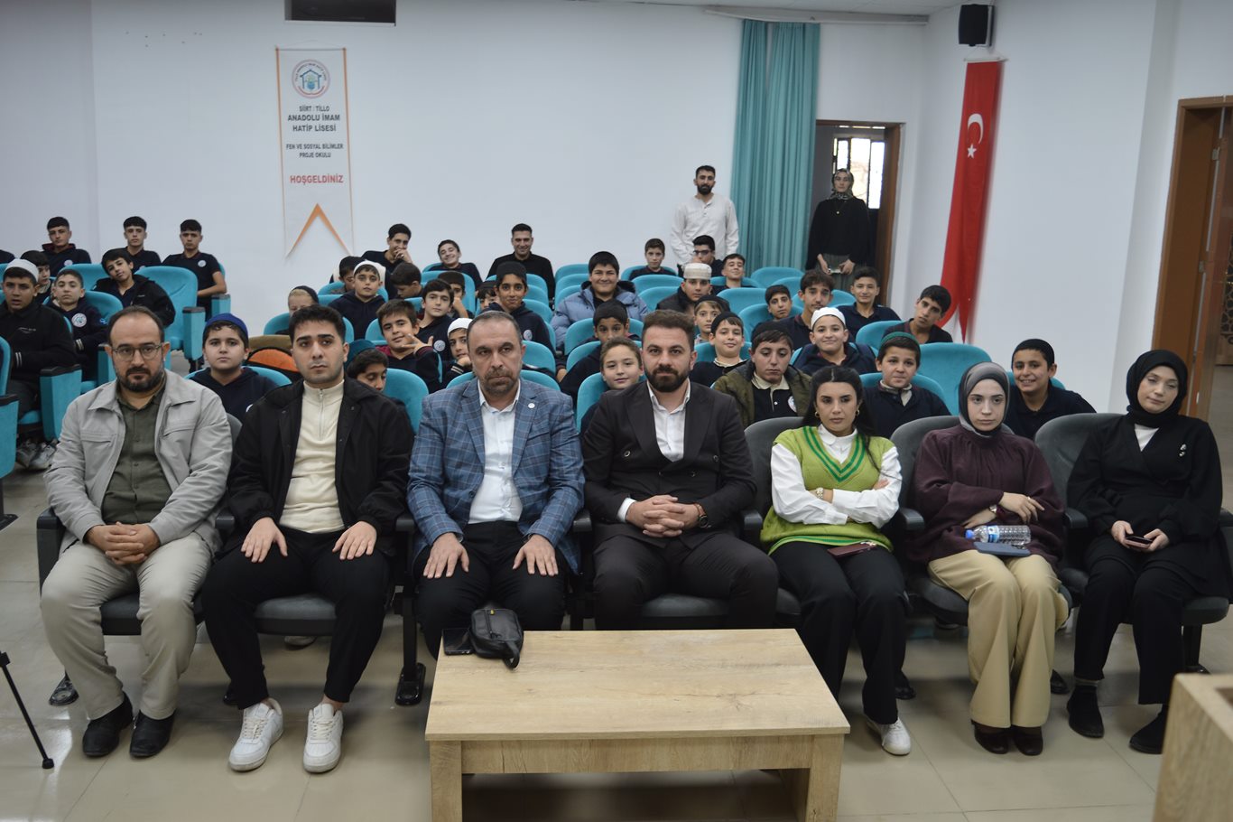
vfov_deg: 40.0
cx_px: 616
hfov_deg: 57.2
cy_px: 411
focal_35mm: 33
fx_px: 1130
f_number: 3.8
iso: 100
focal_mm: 22
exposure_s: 1/25
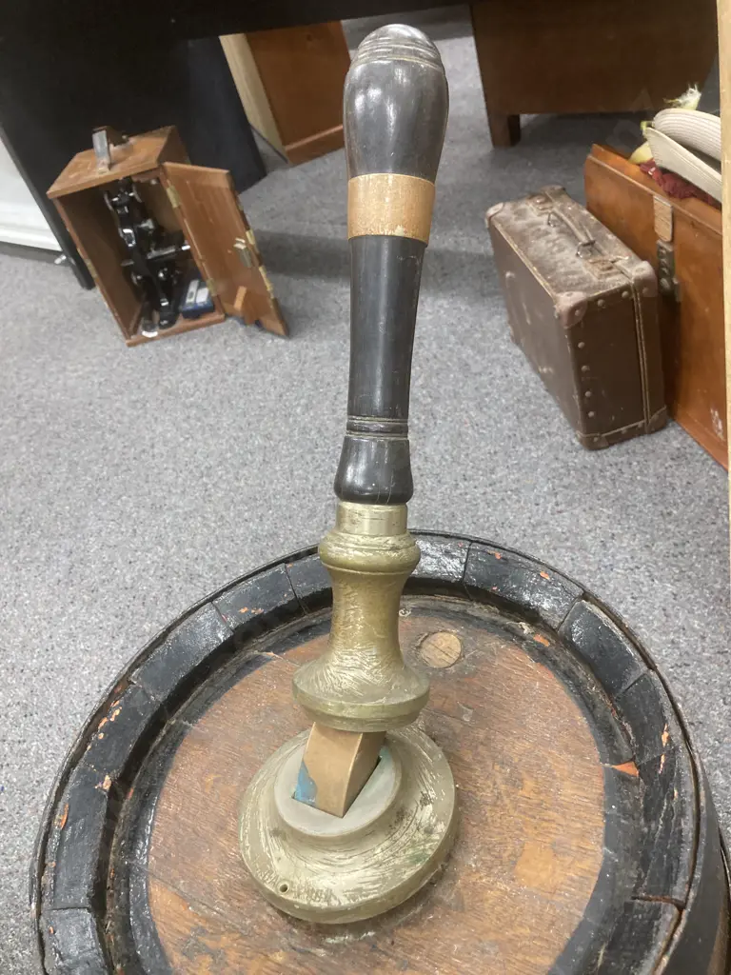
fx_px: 788
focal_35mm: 28
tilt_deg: -38.3
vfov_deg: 63.4
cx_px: 366
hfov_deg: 49.7
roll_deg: +19.3
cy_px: 488
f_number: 1.8
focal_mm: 3.99
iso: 200
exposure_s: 1/50
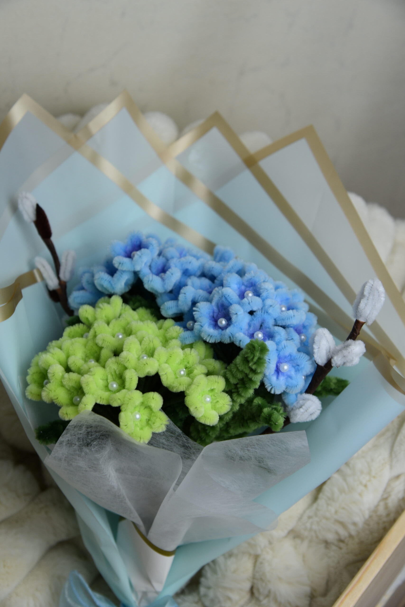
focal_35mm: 58
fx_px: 979
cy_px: 304
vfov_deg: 34.5
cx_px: 202
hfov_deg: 23.4
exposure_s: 1/125
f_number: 5.6
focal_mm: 58
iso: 400
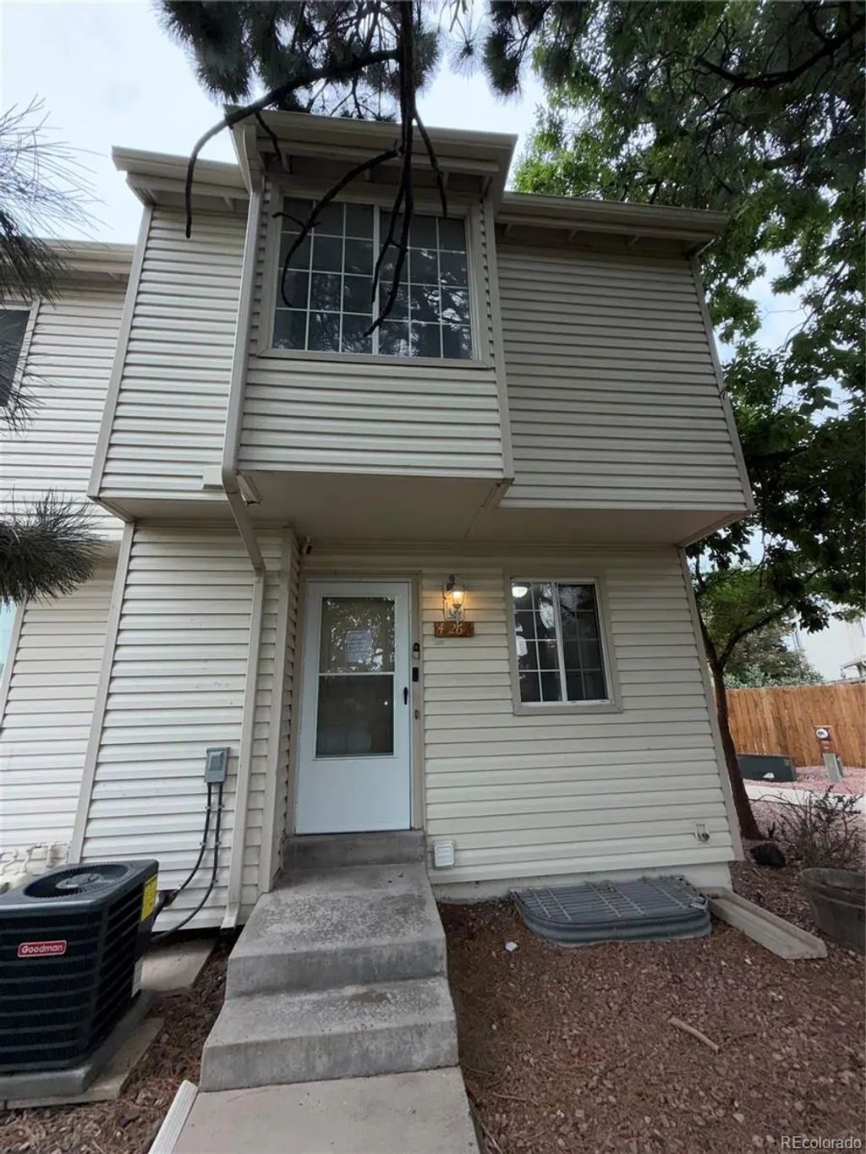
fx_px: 467
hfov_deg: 85.7
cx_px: 433
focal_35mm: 14
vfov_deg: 102.1
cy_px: 577
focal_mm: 2.22
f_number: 2.2
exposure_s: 1/171
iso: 16
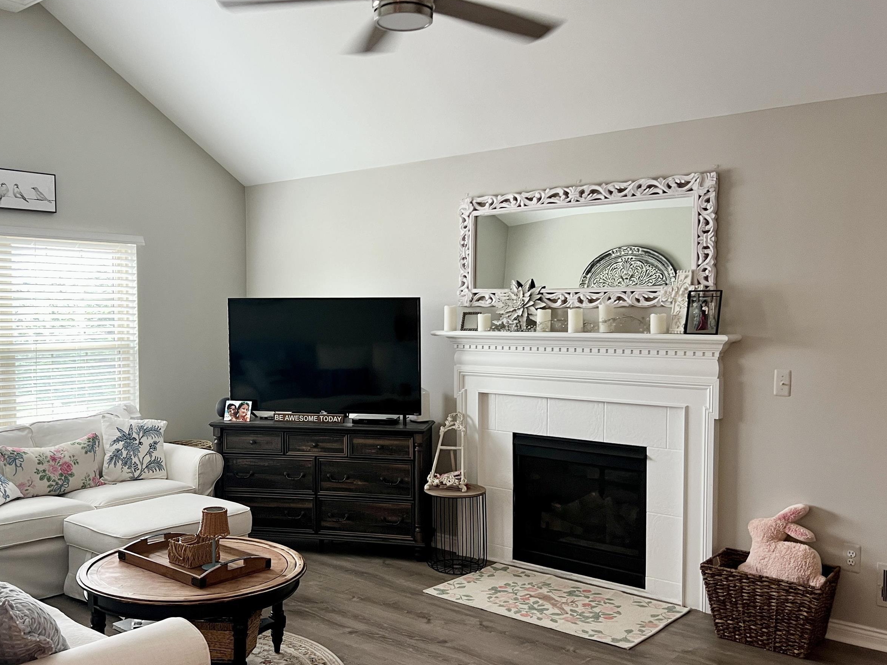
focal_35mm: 34
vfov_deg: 41.8
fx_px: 871
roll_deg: +0.2
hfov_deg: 53.6
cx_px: 359
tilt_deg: -2.2
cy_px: 345
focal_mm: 5.7
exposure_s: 1/60
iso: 125
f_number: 1.5
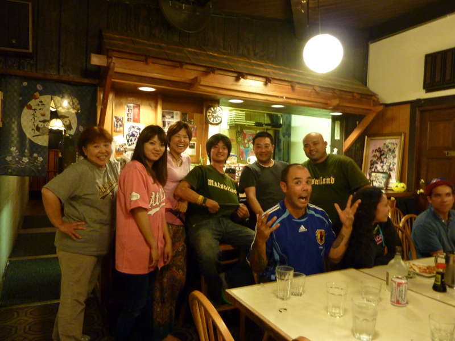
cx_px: 228
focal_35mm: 25
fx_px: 329
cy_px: 170
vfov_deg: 54.9
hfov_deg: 69.4
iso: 400
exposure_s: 1/8
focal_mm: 4.1
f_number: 3.3
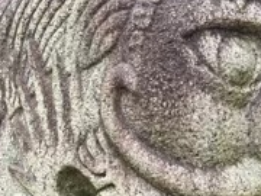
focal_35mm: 101
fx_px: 762
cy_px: 187
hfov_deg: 19.3
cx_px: 62
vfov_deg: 14.5
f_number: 1.6
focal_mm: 5.96
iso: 50
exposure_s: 1/299
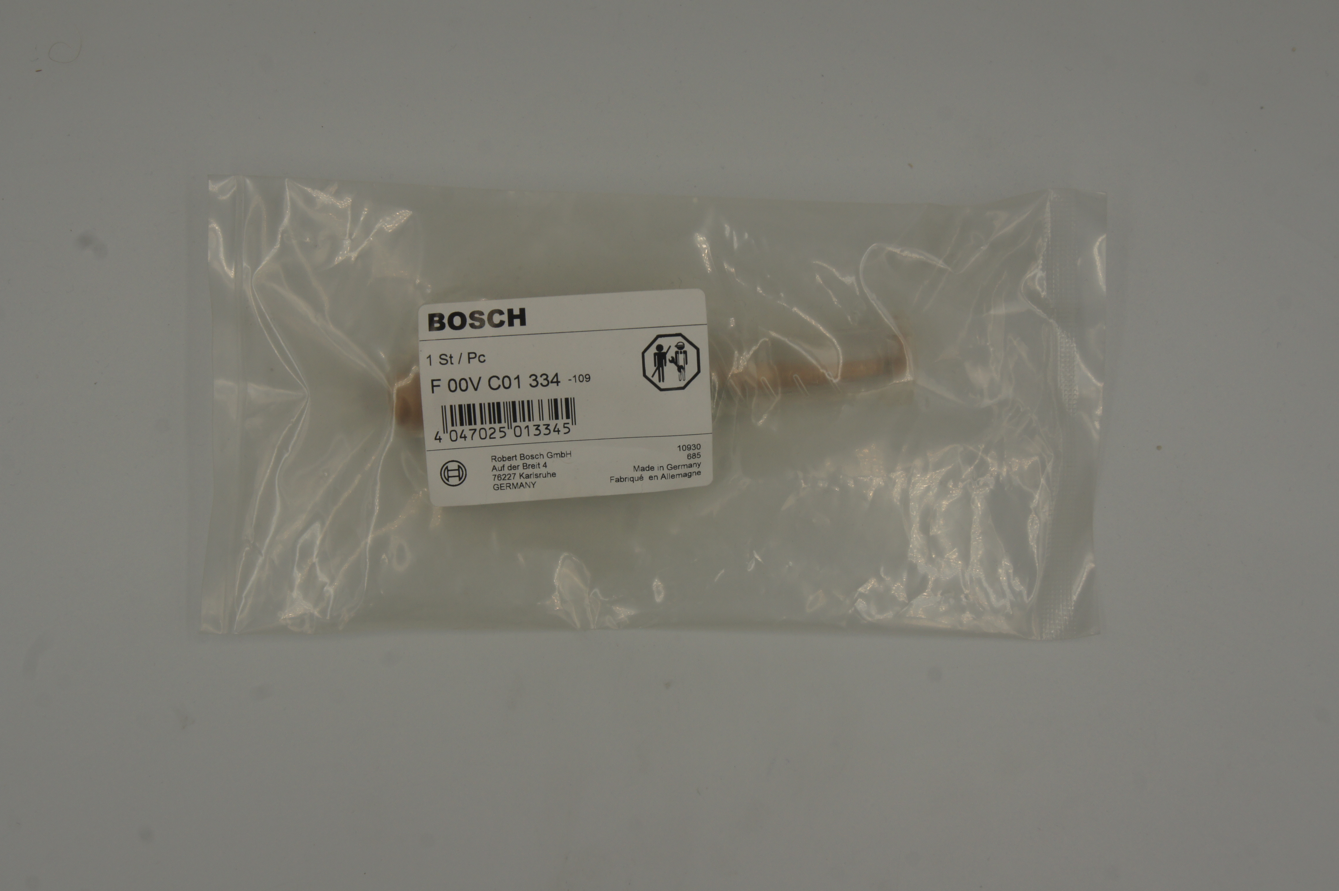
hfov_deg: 37.9
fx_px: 1952
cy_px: 446
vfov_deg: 25.7
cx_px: 670
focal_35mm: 52
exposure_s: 1/125
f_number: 11
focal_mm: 35
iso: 200
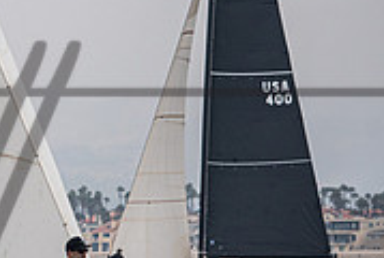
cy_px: 99
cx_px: -320
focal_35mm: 705
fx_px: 7532
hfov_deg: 2.9
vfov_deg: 2.0
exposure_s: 1/4000
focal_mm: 185
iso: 400
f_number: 5.6
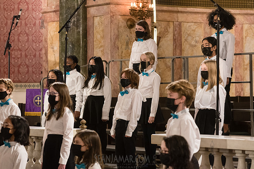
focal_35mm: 125
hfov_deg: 16.4
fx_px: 882
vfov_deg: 11.0
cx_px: 127
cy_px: 84
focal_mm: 125
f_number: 5
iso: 4000
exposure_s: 1/125
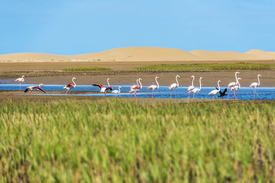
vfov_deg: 6.9
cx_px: 138
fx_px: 1528
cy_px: 92
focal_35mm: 200
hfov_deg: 10.3
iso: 160
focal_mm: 200
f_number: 7.1
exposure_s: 1/2500
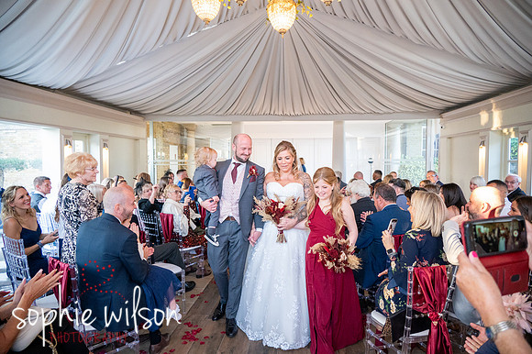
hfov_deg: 73.8
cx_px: 266
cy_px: 177
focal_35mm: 24
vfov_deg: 53.1
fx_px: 354
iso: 5000
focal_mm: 24
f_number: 4
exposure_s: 1/250
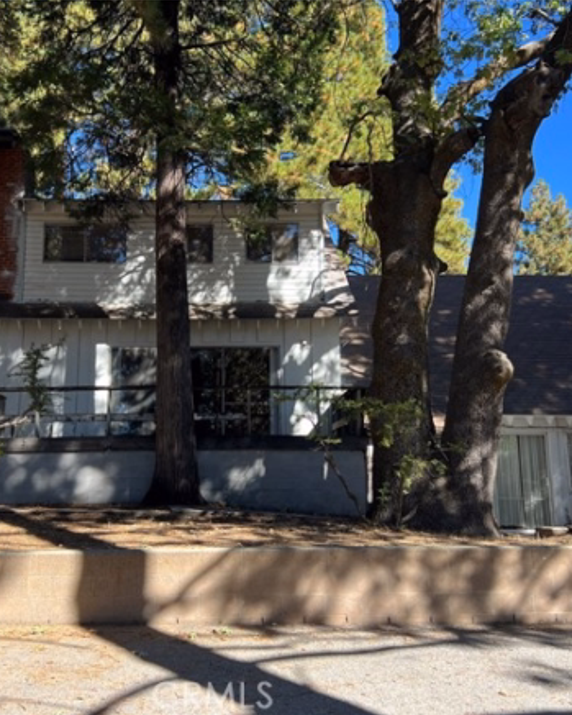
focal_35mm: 34
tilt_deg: +10.2
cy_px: 358
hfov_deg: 43.3
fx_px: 719
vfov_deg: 52.8
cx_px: 244
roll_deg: +0.5
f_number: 1.5
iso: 50
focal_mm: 5.7
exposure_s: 1/666
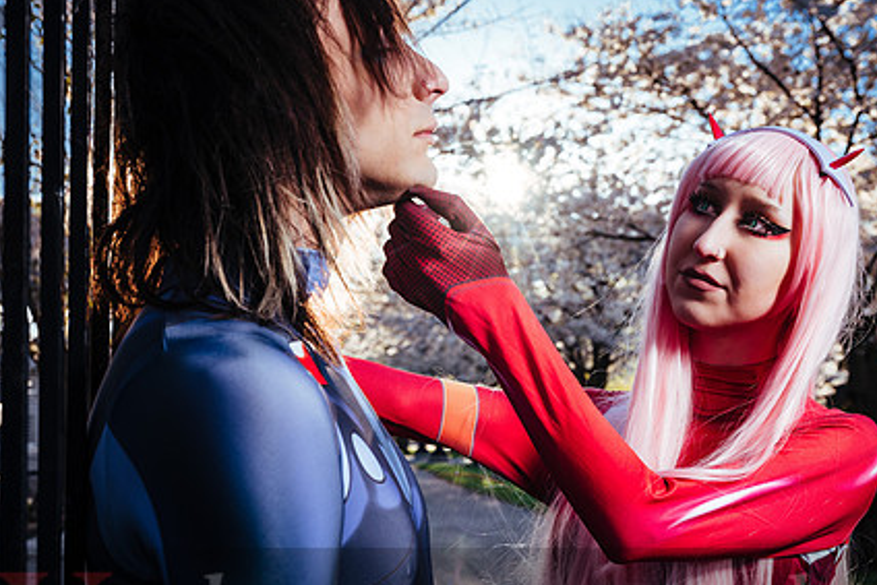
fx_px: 1267
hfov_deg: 38.1
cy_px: 368
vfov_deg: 25.9
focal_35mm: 52
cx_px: 482
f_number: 8
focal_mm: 45.7
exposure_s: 1/125
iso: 100
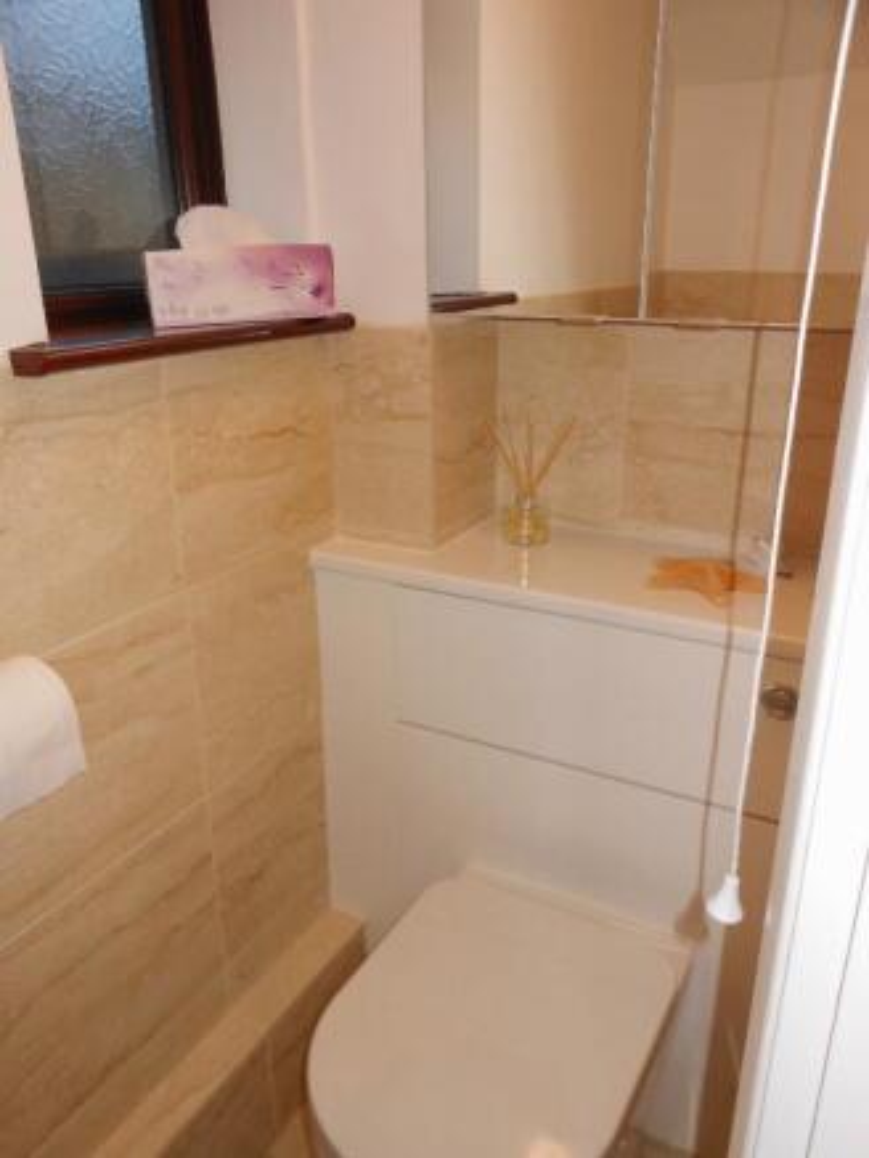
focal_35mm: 28
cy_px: 579
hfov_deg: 49.8
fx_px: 937
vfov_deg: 63.4
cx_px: 434
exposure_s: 1/25
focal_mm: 5
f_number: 3.7
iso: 100
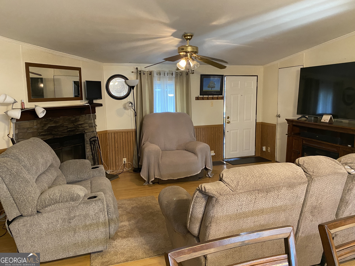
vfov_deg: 53.1
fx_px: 267
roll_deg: +0.5
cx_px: 178
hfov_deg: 67.3
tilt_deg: -8.4
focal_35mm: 26
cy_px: 133
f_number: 1.8
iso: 400
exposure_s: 1/40
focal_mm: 4.25
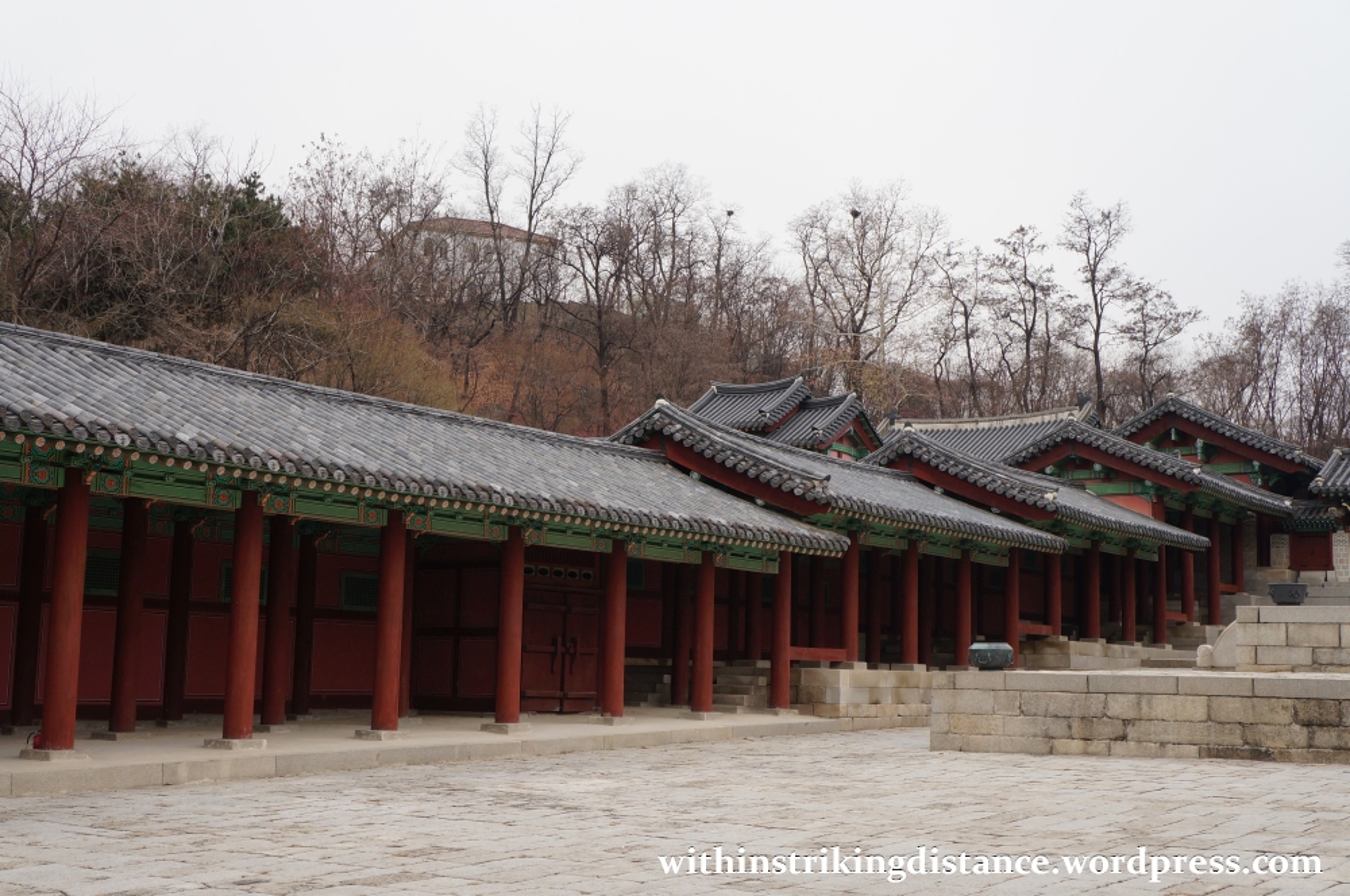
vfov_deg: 30.8
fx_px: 1629
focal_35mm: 44
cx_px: 675
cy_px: 448
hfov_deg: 45.0
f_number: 9
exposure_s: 1/100
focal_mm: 29
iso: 200
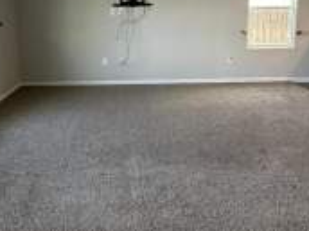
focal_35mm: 39
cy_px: 64
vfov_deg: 36.2
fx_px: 348
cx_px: 144
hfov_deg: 47.8
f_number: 2.2
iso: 640
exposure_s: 1/120
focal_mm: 2.22
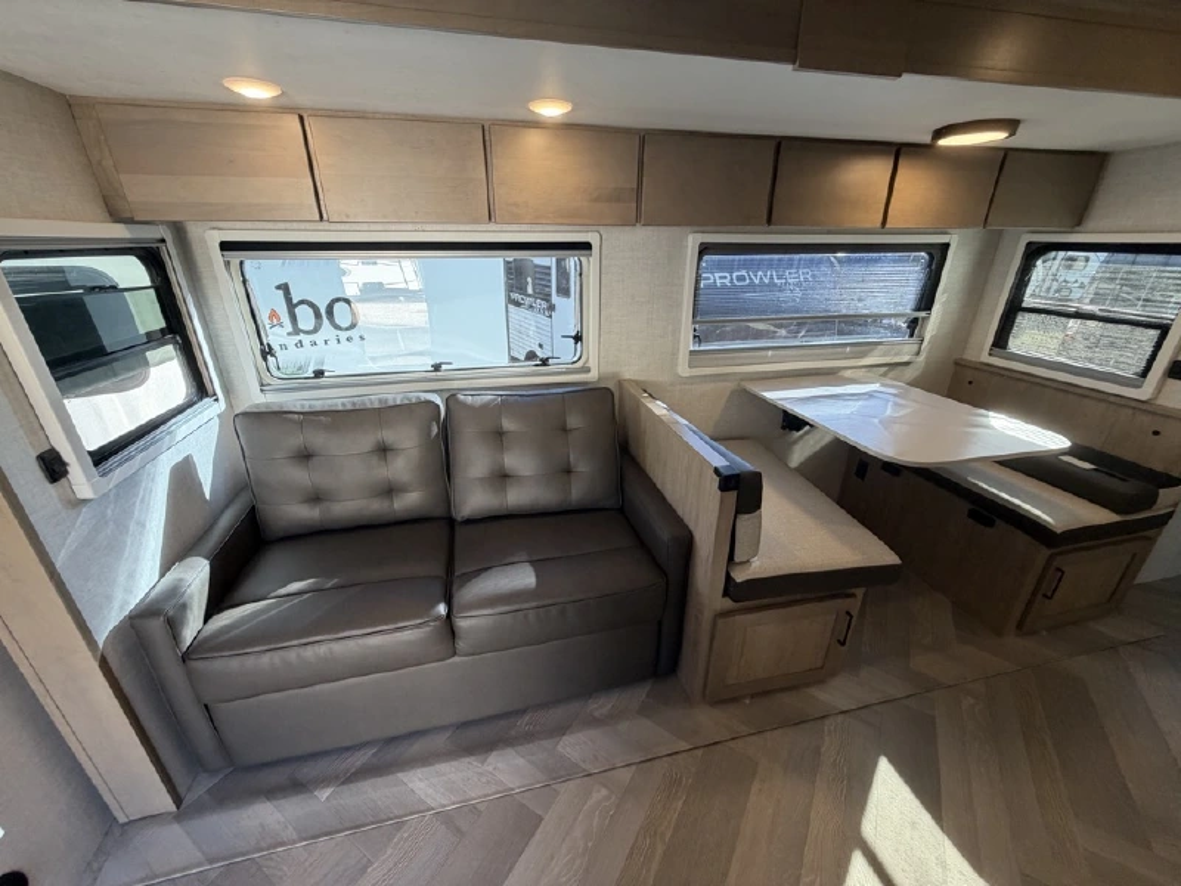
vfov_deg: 85.7
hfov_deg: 102.1
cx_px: 590
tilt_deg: -25.6
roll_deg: -0.2
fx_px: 478
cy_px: 443
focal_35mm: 14
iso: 125
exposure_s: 1/121
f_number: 2.2
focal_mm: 2.22
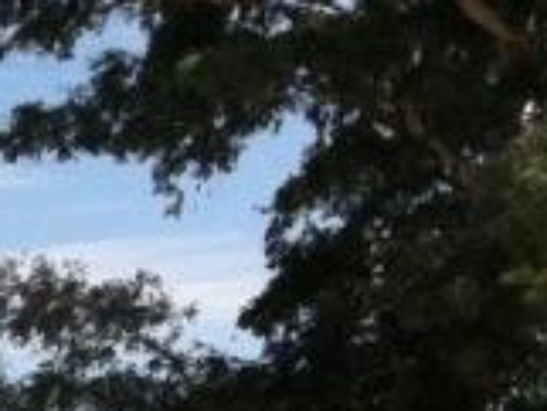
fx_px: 3526
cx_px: -1142
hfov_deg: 7.6
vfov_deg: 6.4
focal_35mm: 223
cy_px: 921
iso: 80
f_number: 2.8
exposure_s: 1/1408
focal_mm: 3.85
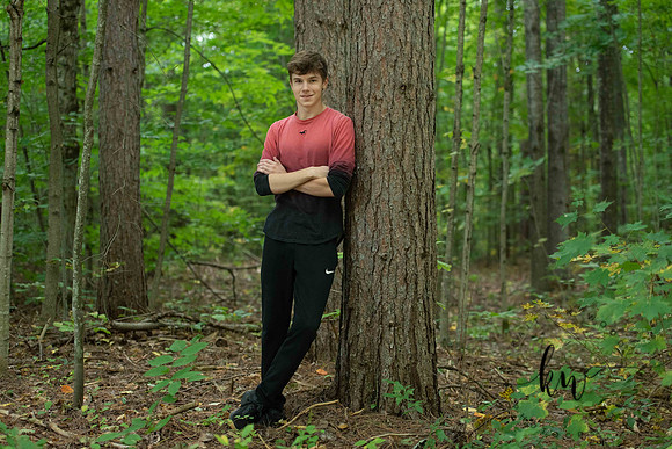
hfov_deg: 28.8
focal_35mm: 70
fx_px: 1307
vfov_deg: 19.5
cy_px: 224
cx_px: 336
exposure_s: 1/200
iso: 800
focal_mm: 70
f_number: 2.8
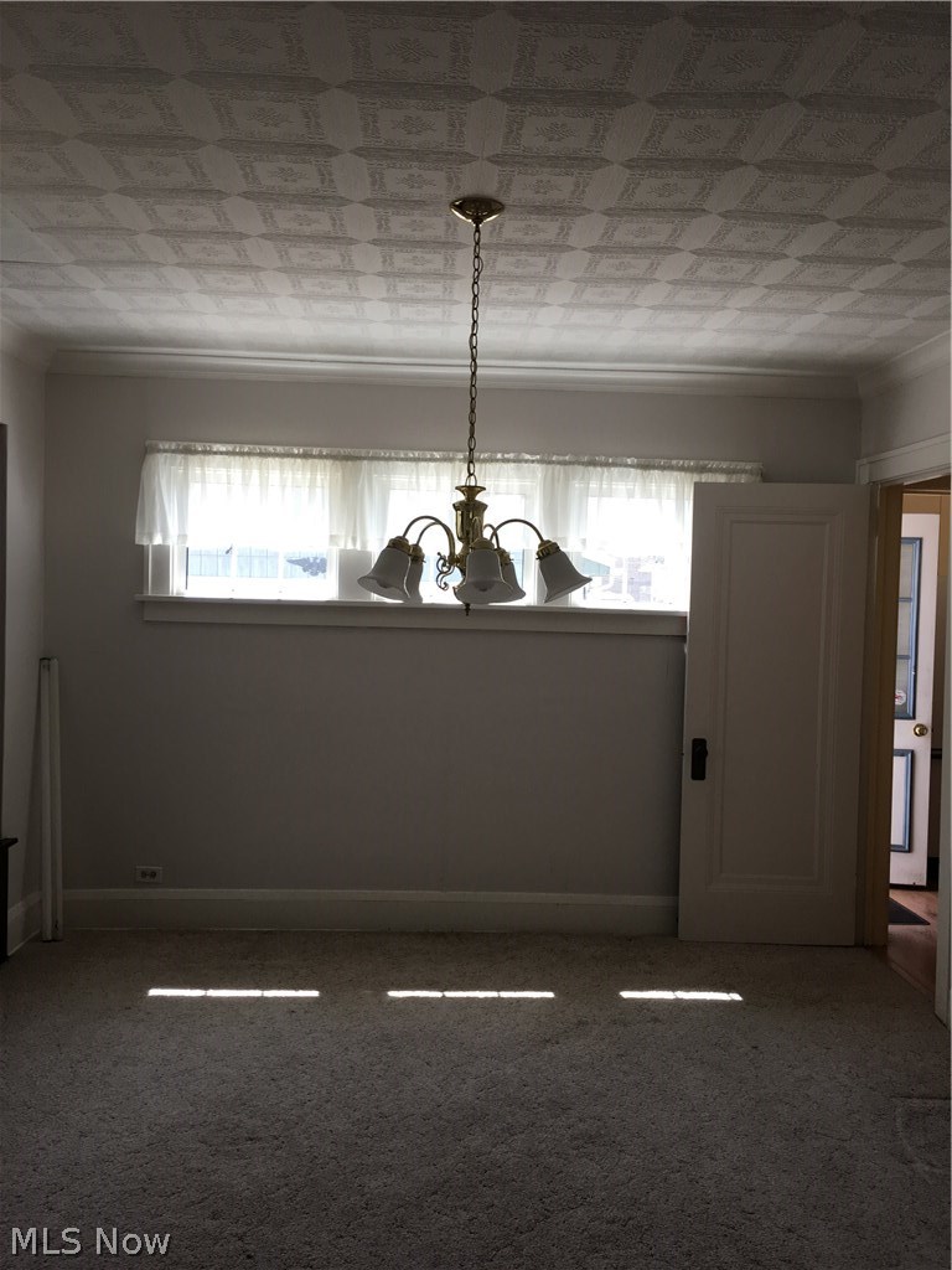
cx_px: 476
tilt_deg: -1.6
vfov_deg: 61.7
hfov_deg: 48.2
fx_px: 1063
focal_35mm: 29
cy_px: 635
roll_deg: -1.8
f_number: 2.2
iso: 40
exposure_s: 1/120
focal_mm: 4.15
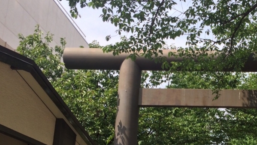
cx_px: 216
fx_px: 368
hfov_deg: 36.8
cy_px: 128
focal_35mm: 54
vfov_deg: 21.8
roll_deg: -0.3
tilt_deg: +12.0
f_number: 2.2
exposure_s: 1/1208
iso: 32
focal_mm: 4.15
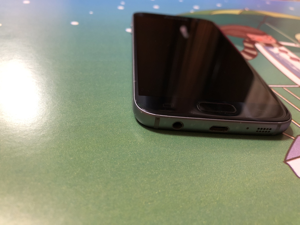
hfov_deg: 63.4
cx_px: 150
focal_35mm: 28
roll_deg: -7.1
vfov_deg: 49.7
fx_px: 243
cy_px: 112
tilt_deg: -34.0
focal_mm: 4
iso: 100
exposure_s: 1/8
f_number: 1.8
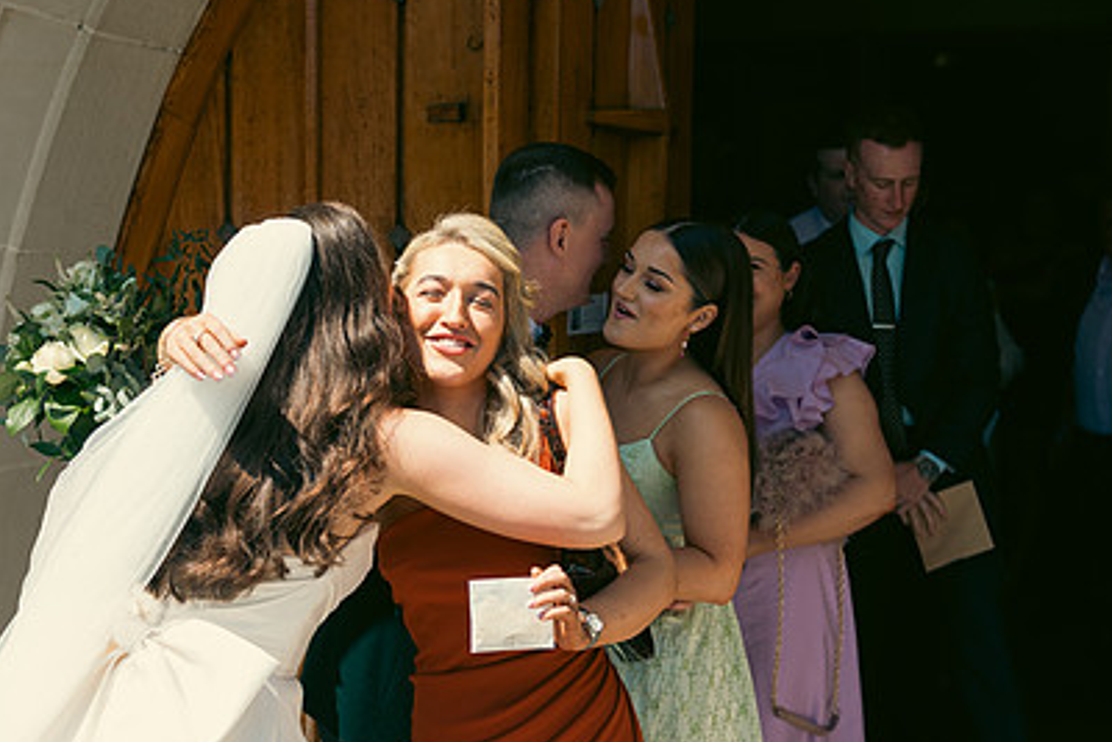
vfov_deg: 23.4
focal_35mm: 58
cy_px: 429
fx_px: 1792
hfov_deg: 34.4
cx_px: 467
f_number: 3.5
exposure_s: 1/800
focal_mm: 40
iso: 100
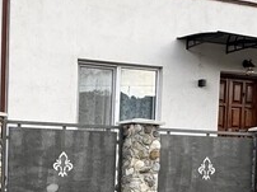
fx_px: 527
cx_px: 18
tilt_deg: -3.7
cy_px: 197
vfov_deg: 20.0
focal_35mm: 71
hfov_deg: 26.4
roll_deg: -1.1
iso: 40
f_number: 2.2
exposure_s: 1/235
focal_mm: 2.22
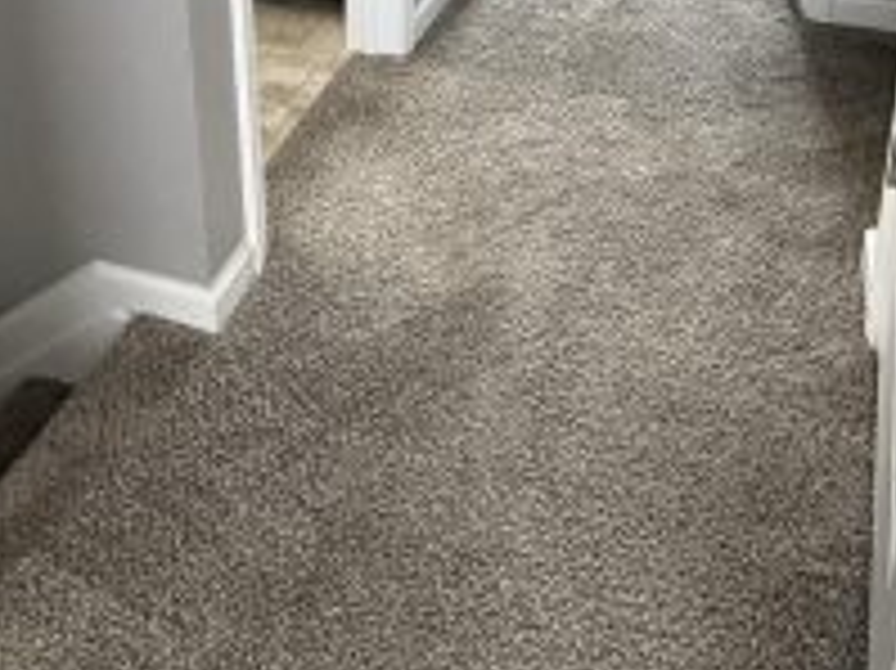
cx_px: 398
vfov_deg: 26.9
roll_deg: +0.9
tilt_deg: -19.1
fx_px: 1216
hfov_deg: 40.4
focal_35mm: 47
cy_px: -157
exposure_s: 1/60
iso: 640
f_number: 2.2
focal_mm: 2.22
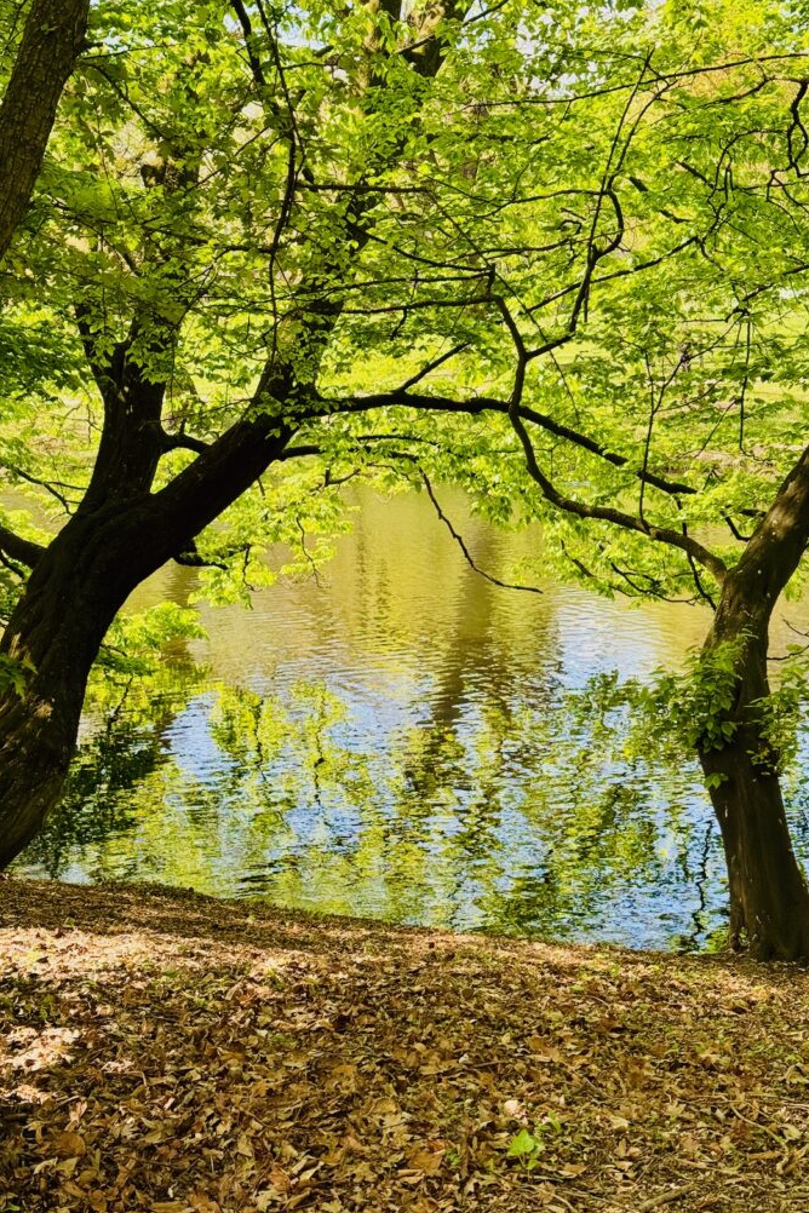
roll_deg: +3.2
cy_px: 613
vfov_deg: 38.9
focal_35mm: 51
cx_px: 438
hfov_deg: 26.5
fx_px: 1719
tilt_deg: -8.8
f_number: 1.78
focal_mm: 6.76
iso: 64
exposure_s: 1/593
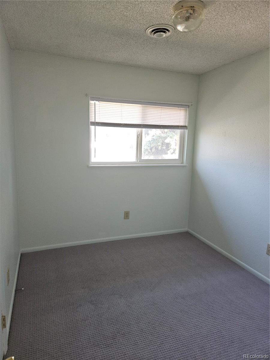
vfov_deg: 73.9
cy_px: 180
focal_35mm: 23
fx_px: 239
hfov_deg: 58.9
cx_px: 135
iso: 64
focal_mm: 5.4
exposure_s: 1/60
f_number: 1.8
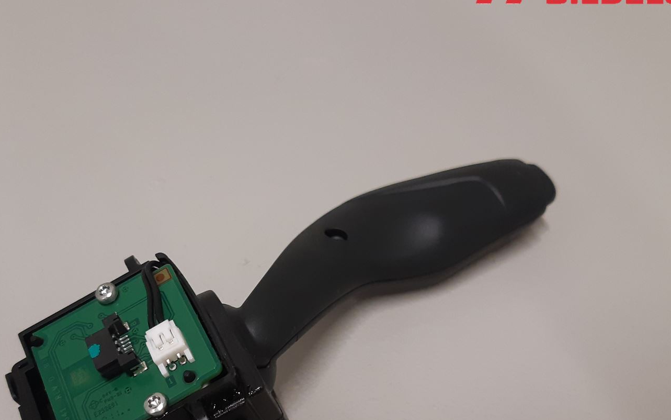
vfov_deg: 28.8
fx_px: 805
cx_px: 261
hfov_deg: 45.0
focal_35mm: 44
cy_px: 317
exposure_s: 1/50
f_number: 1.7
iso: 160
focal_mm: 3.93
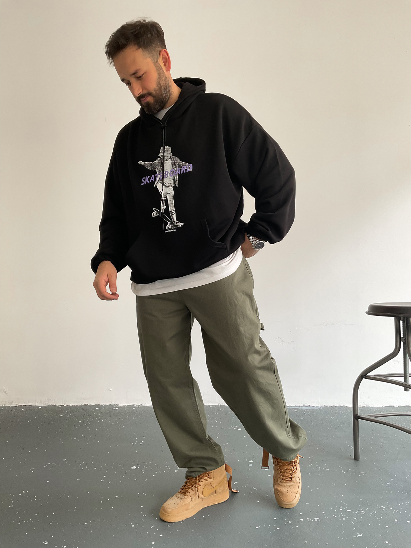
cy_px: 274
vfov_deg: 61.7
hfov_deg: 48.2
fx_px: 459
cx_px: 206
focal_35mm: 29
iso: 40
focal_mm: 3
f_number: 1.8
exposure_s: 1/120
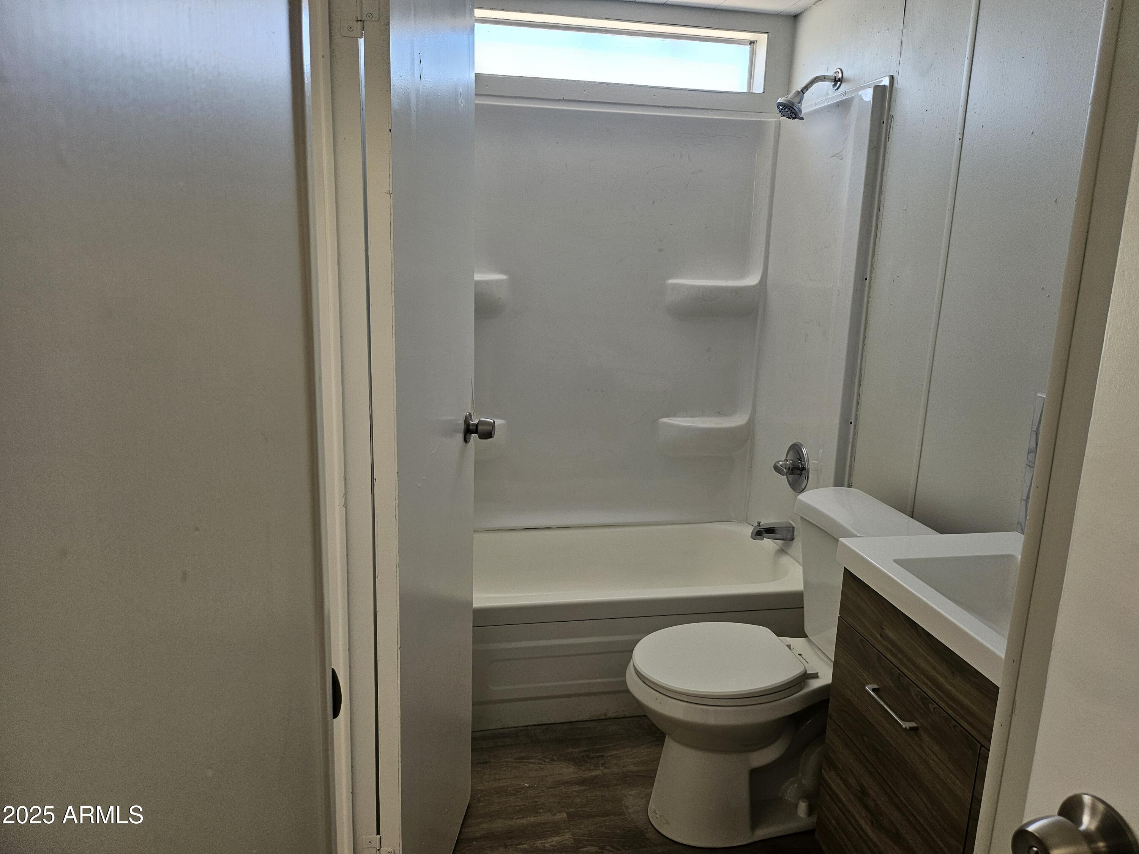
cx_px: 570
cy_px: 427
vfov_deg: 56.8
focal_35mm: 24
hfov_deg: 71.6
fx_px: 790
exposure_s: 1/180
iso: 125
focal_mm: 5
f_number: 1.8
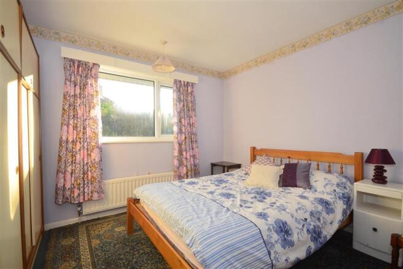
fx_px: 168
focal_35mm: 15
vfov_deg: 77.3
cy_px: 134
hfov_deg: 100.4
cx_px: 202
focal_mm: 10
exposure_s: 1/125
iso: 400
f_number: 5.6
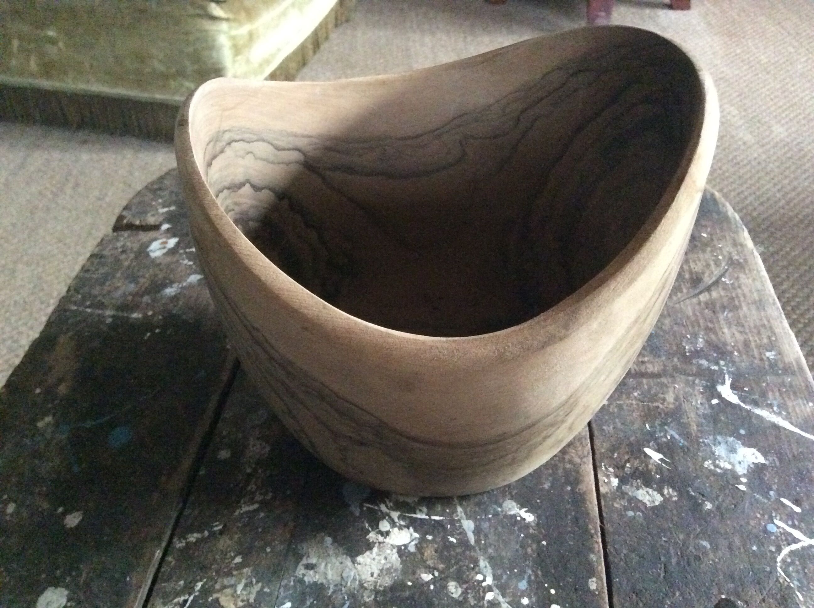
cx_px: 407
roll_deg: +0.1
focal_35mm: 32
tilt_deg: -41.2
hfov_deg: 56.9
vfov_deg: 44.1
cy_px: 304
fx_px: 751
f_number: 2.4
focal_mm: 3.3
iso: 640
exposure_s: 1/17
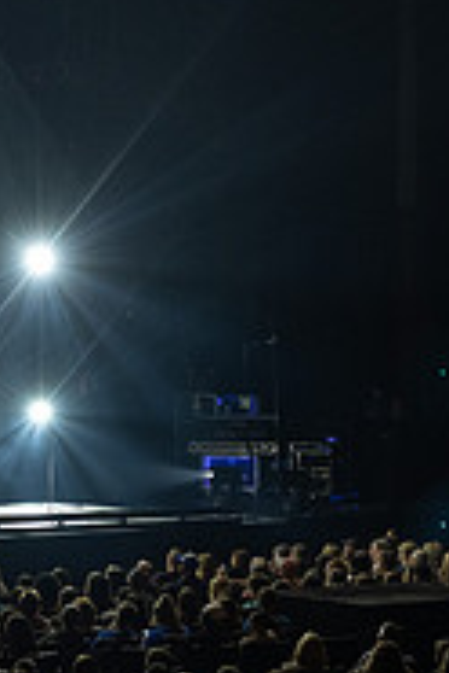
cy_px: 385
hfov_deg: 9.0
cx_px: 221
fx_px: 2862
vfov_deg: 13.4
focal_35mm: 153
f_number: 2.8
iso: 1250
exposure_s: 1/125
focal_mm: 49
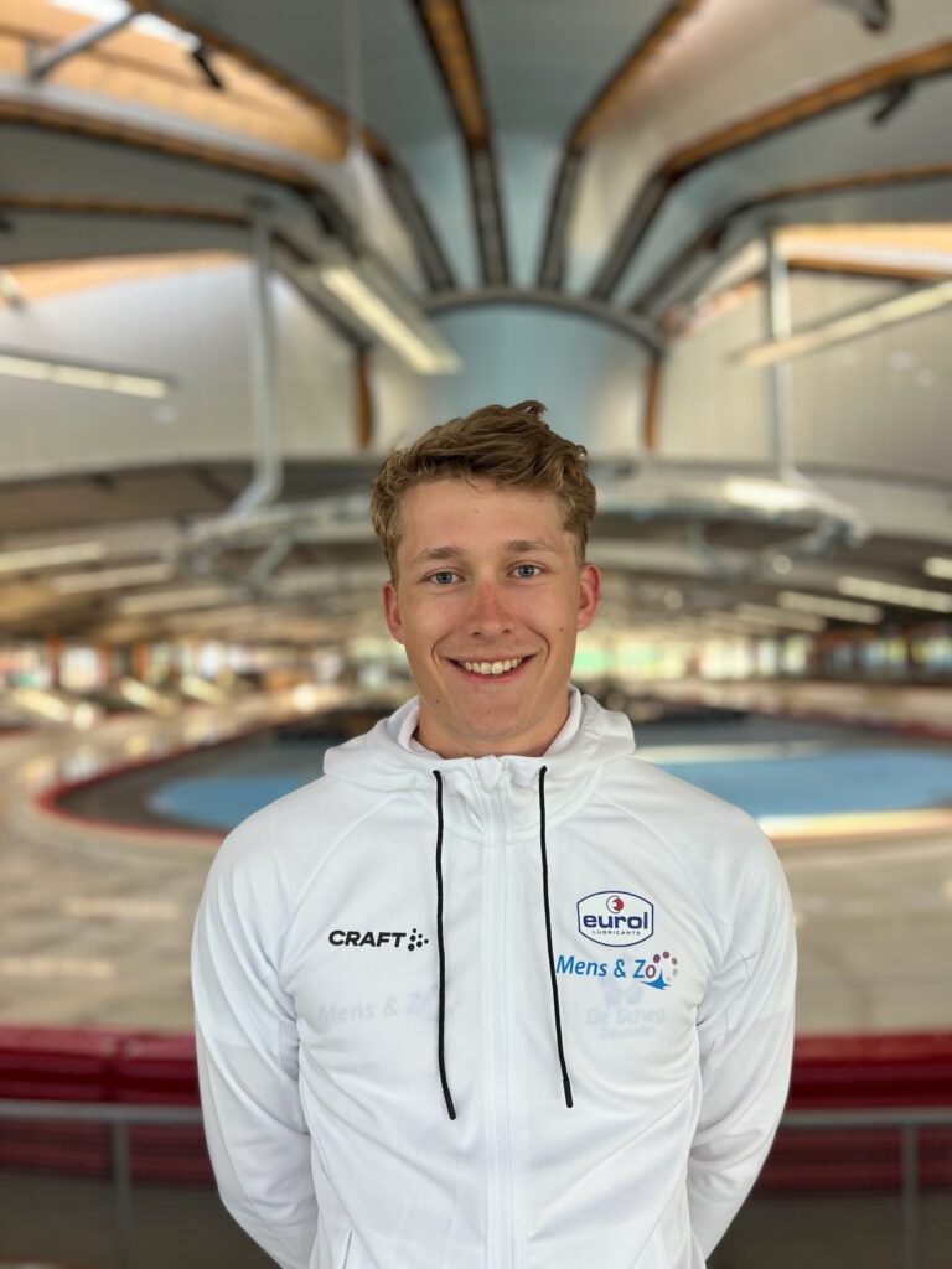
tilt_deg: +3.6
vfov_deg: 67.3
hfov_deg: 53.1
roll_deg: +2.0
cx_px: 476
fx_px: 953
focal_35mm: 26
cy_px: 634
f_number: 1.5
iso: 50
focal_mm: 5.7
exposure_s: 1/121
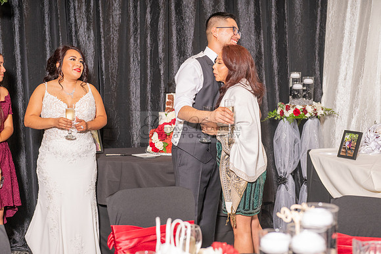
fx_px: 656
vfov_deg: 21.9
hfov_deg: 32.4
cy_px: 127
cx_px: 190
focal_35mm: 62
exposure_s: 1/200
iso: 800
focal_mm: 62
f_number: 4.5
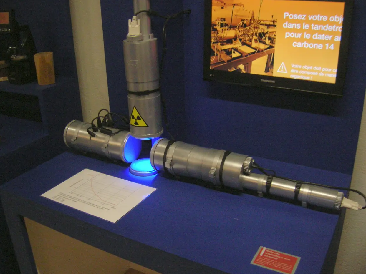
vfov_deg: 40.7
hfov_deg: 52.6
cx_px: 179
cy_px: 137
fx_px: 370
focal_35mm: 35
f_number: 2.9
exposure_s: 1/60
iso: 200
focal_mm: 5.7
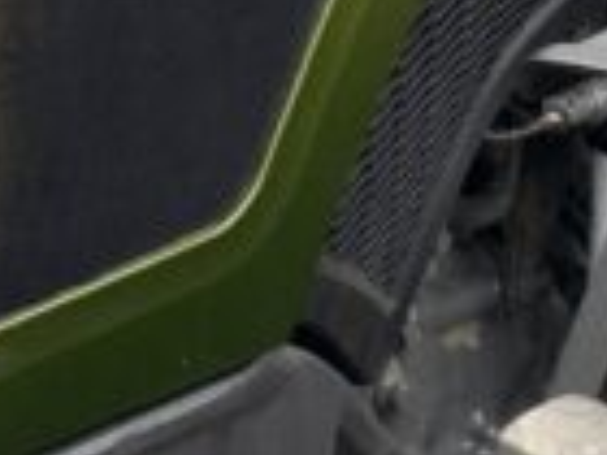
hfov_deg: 9.3
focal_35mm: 212
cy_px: -95
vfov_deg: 7.0
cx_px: 147
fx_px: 3717
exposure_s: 1/122
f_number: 1.8
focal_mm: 3
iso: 25
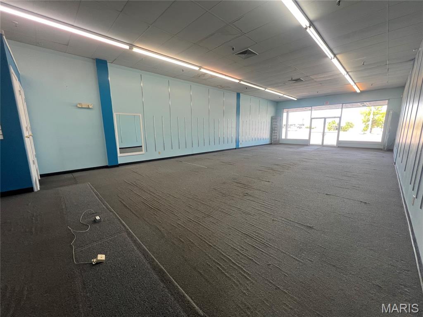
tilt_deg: -10.7
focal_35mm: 13
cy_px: 158
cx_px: 212
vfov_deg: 89.9
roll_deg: +1.0
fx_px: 159
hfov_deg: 106.2
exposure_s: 1/120
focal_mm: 1.57
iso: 100
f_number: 1.8
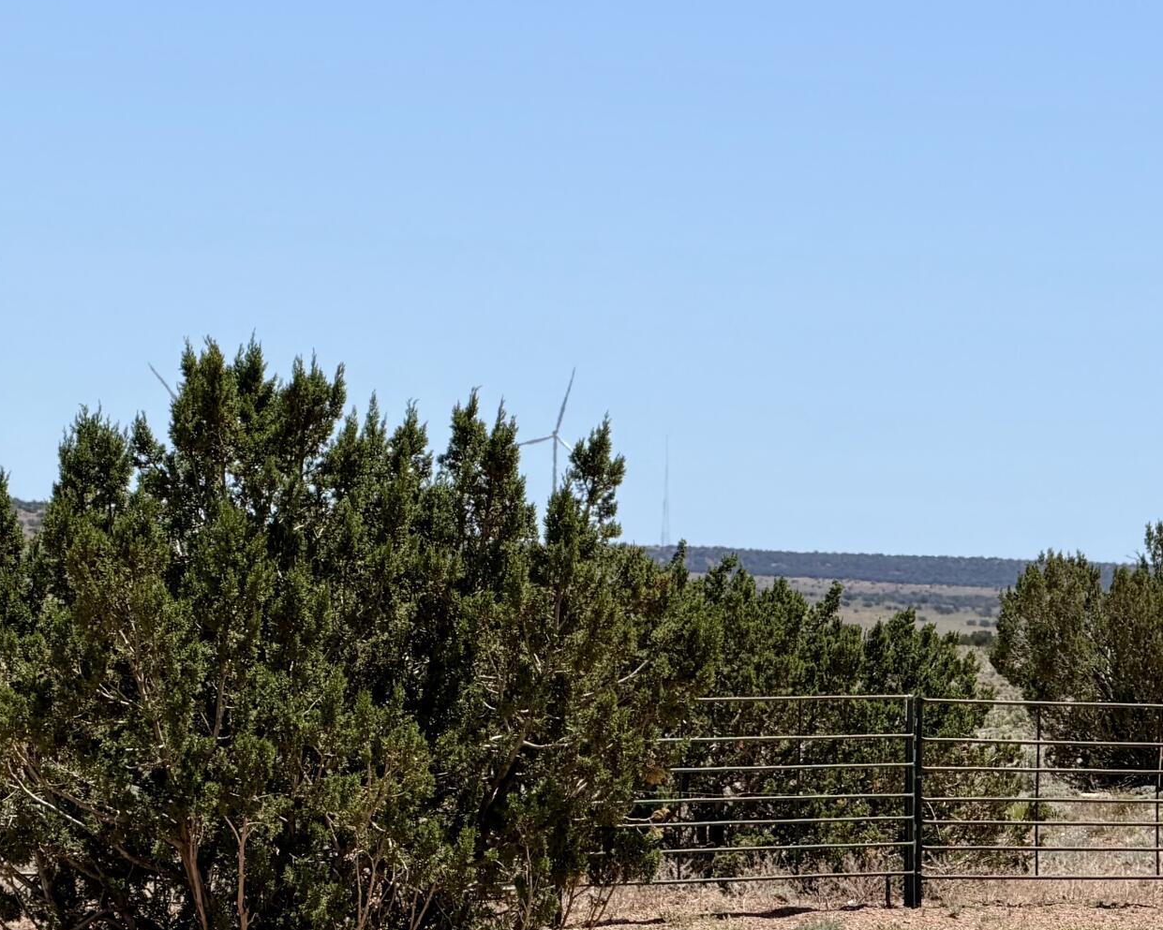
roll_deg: -2.3
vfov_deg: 6.5
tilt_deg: -1.2
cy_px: 739
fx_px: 8124
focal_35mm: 236
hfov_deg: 8.2
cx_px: 1025
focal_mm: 16.89
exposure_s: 1/742
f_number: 2.8
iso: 20
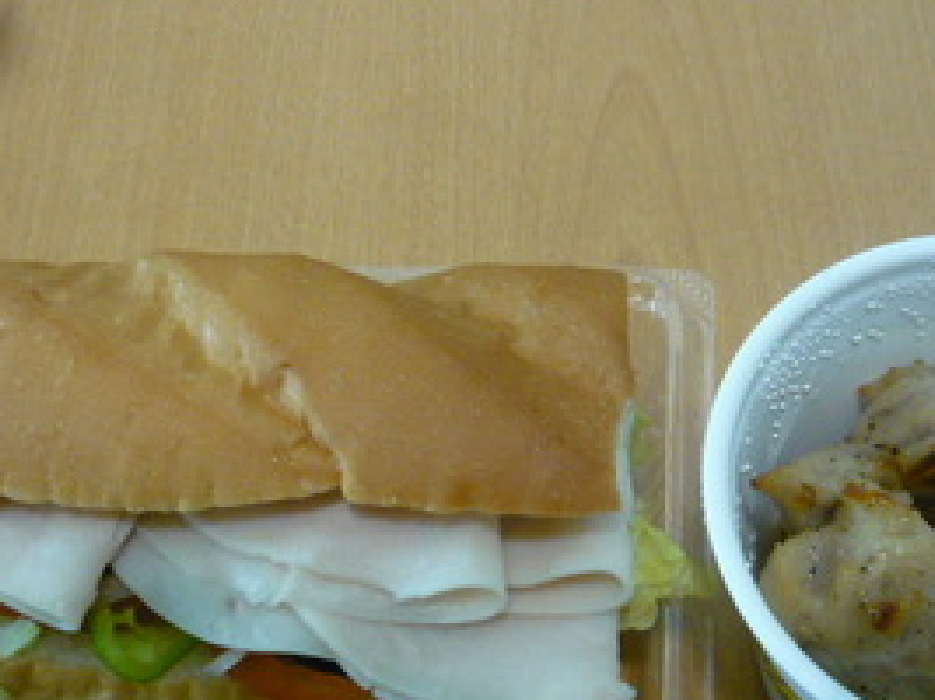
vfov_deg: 28.0
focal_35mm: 52
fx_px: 1404
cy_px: 415
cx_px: 529
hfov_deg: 36.8
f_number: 2.8
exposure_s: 1/13
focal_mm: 5.5
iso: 400
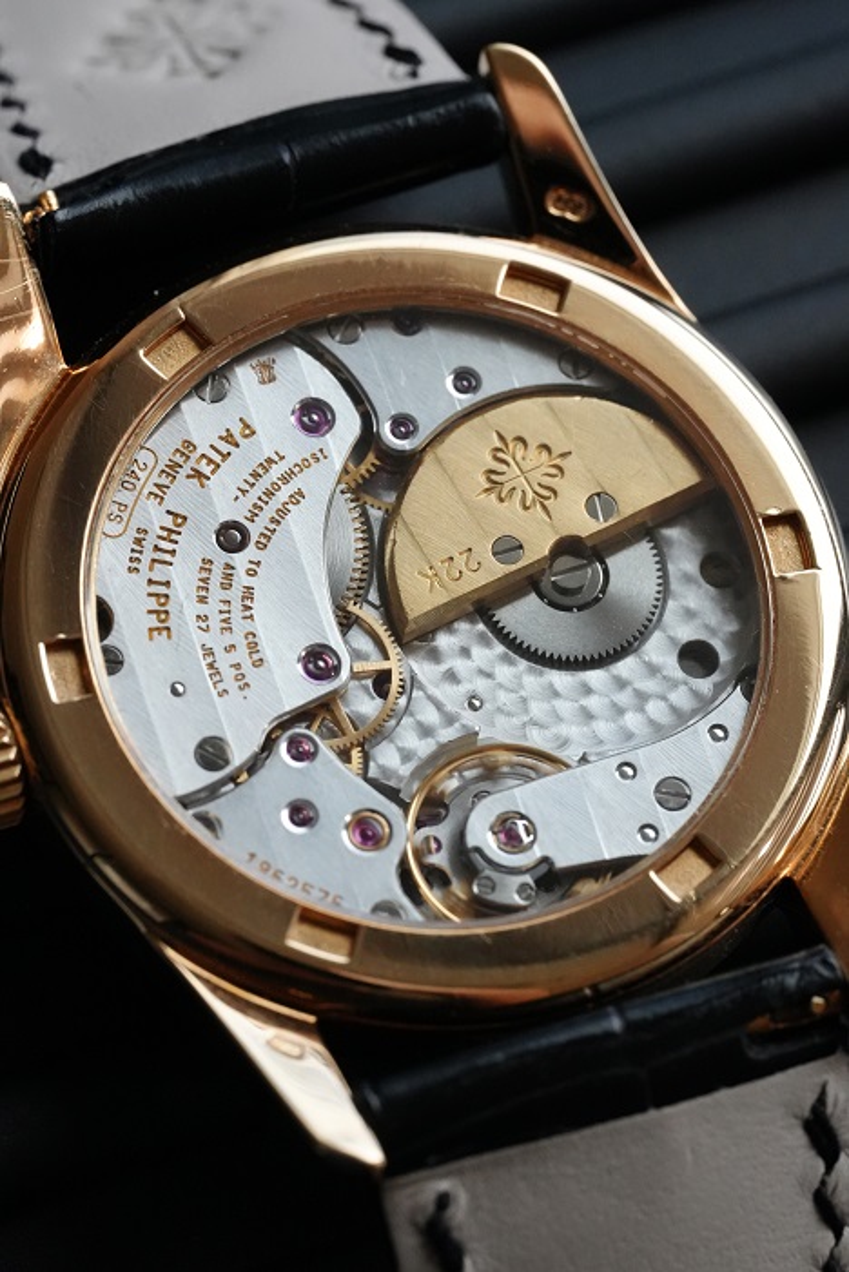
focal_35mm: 105
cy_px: 636
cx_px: 424
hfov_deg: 13.1
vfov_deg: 19.4
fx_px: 3710
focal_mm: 105
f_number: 9
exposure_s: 1/250
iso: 6400
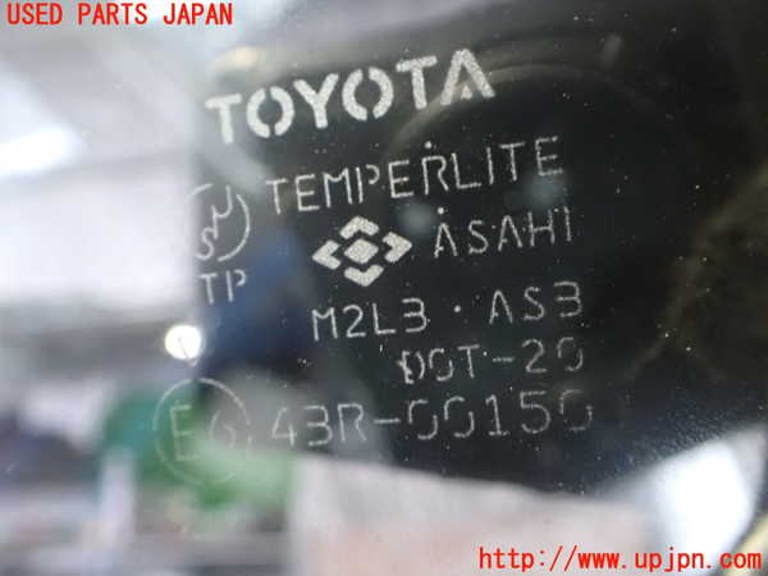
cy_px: 288
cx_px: 384
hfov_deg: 60.0
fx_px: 666
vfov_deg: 46.8
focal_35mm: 30
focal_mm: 5.4
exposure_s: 1/15
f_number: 2.3
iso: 1600
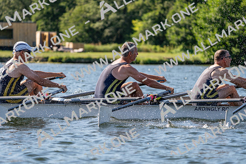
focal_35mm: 225
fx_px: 1538
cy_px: 82
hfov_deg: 9.1
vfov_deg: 6.1
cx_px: 123
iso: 320
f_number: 5.6
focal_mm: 225
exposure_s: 1/1600
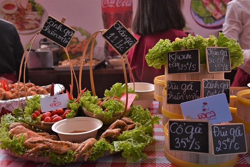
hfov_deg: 49.6
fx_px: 271
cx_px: 125
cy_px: 84
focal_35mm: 39
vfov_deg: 34.2
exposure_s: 1/100
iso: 125
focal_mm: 26
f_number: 4.5
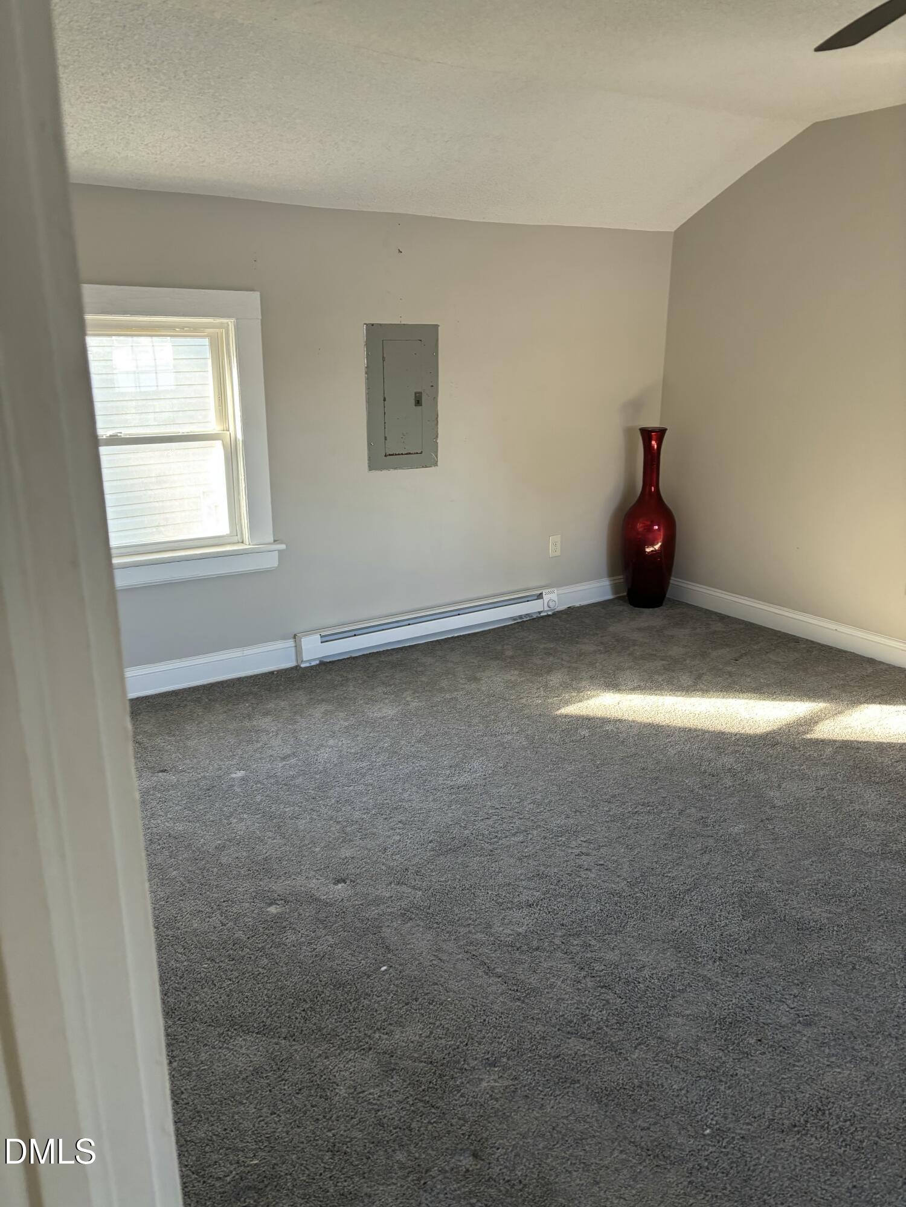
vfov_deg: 67.3
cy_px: 604
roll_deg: +2.0
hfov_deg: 53.1
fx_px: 907
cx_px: 453
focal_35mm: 26
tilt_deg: -14.3
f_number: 1.6
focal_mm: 5.96
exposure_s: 1/60
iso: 160
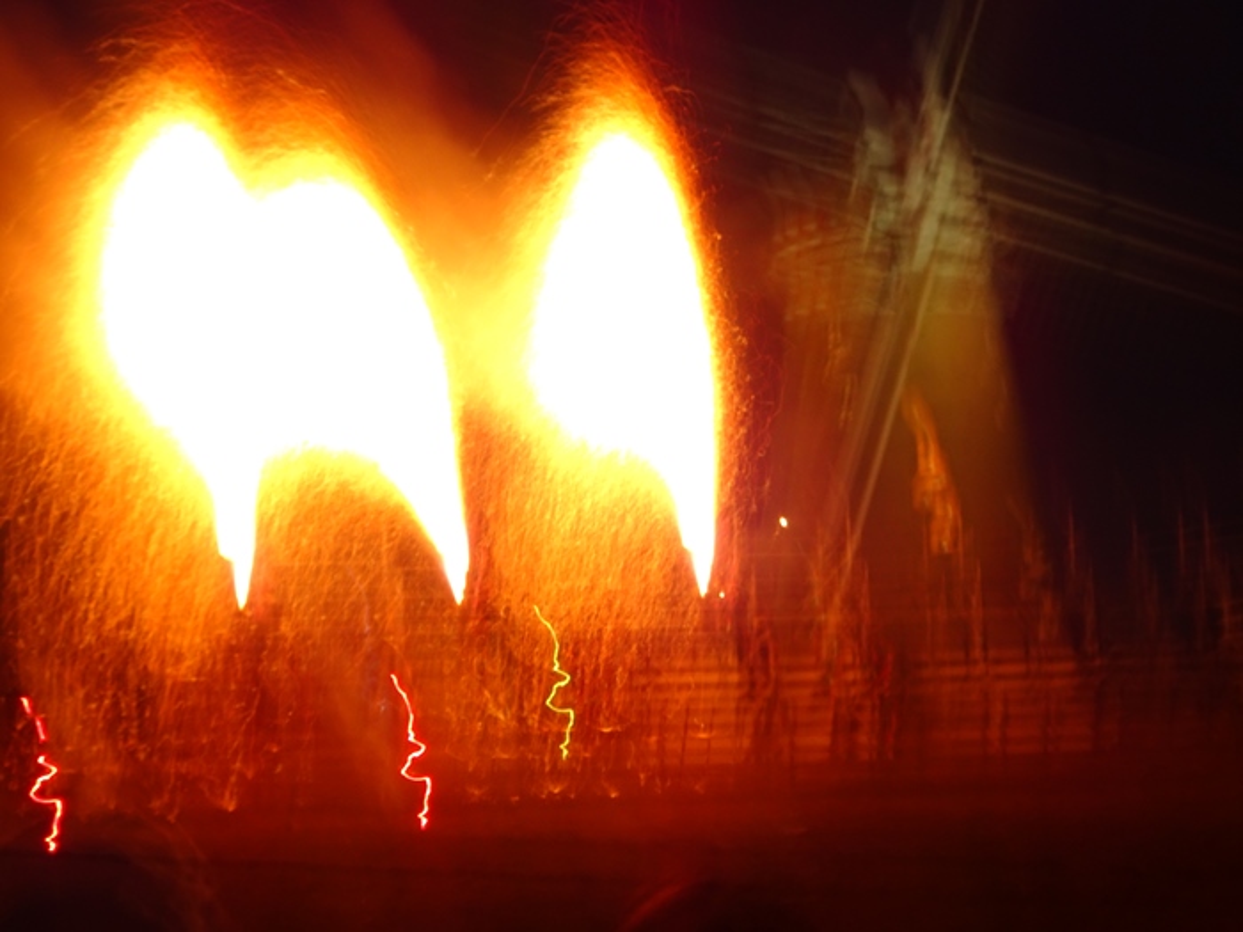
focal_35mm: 46
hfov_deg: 41.2
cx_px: 622
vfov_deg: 31.5
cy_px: 466
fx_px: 1652
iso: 80
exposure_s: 2
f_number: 5.6
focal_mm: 7.87
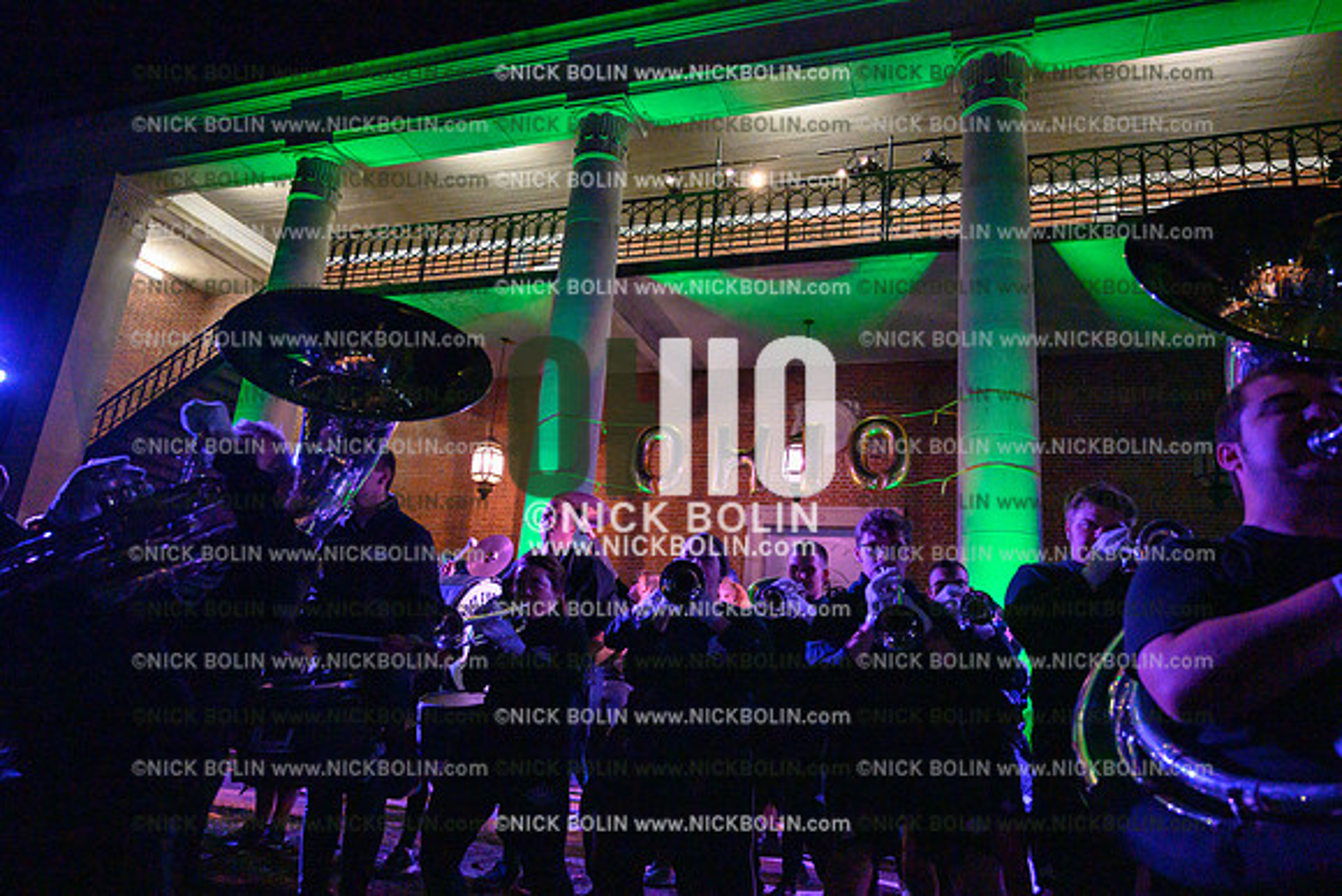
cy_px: 448
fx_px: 895
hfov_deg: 73.7
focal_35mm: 24
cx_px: 671
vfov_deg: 53.2
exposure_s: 1/500
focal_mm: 24
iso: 12800
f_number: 4
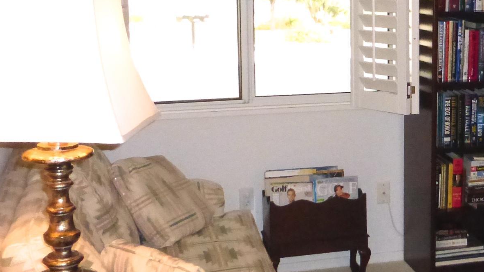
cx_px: 428
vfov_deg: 17.3
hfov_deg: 29.4
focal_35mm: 69
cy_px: 47
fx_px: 886
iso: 800
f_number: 3.3
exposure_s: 1/60
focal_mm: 4.3
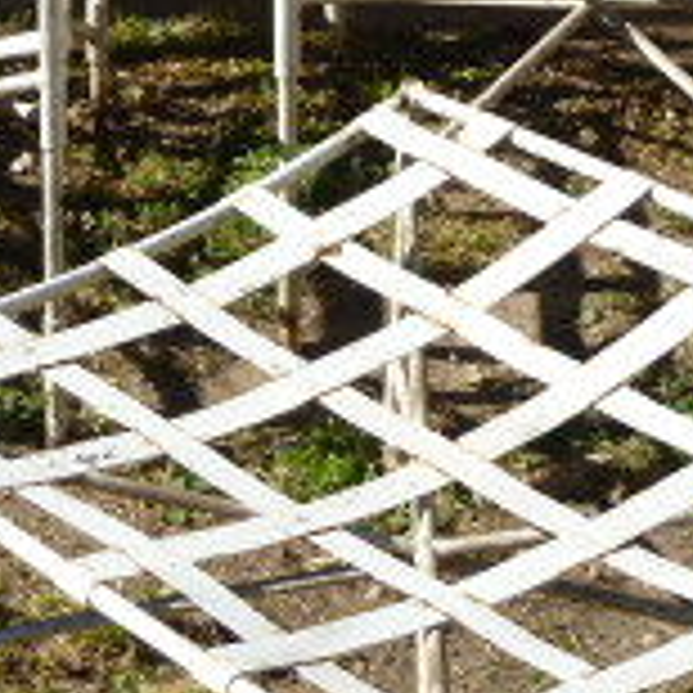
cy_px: -166
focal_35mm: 169
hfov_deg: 10.2
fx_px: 3828
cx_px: -104
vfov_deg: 10.2
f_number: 4
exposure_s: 1/640
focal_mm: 8
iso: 100
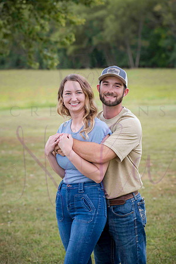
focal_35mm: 92
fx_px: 675
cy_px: 132
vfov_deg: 22.1
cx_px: 88
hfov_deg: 14.9
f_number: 5
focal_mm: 92
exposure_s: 1/320
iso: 400
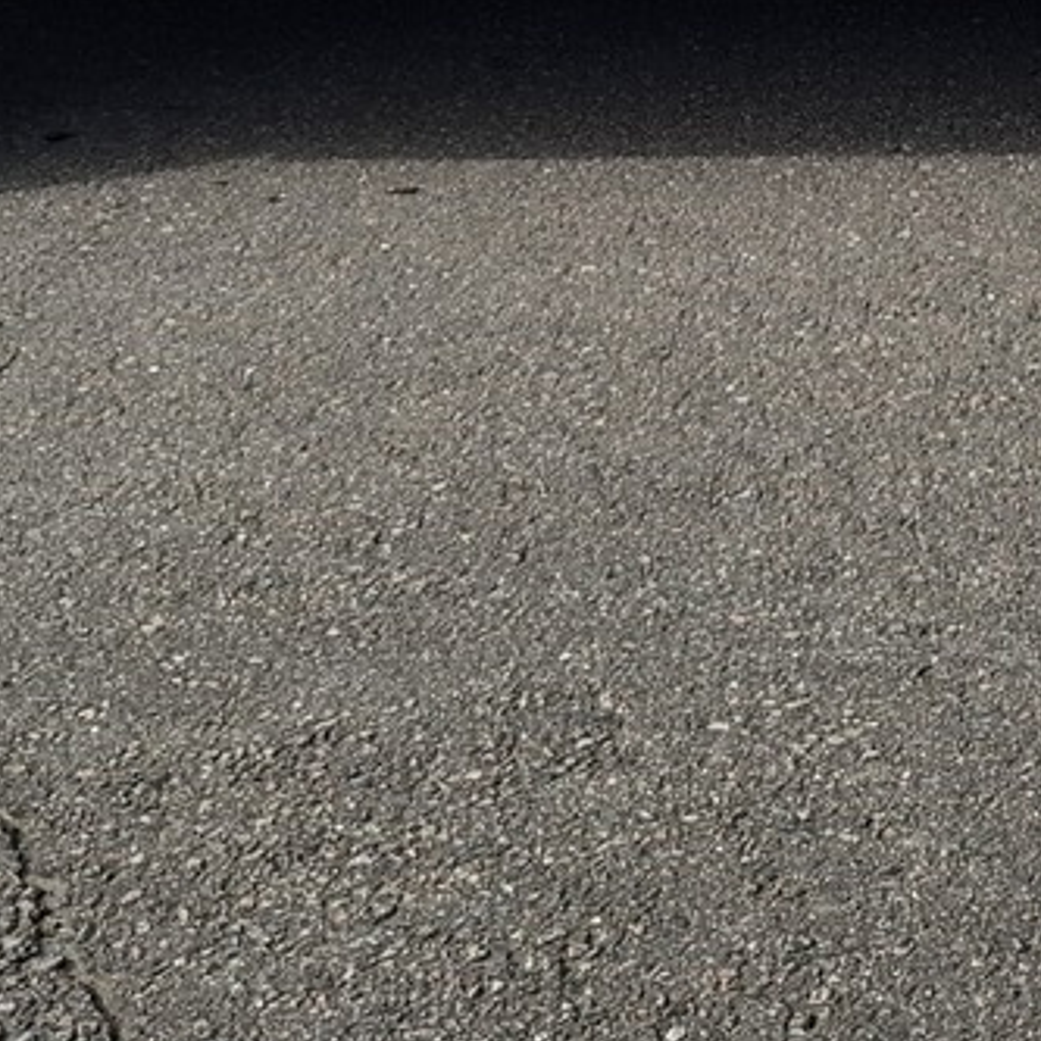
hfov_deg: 19.4
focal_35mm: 88
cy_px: -588
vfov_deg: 17.4
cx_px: 928
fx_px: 2994
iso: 50
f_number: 1.8
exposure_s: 1/2353
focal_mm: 5.54
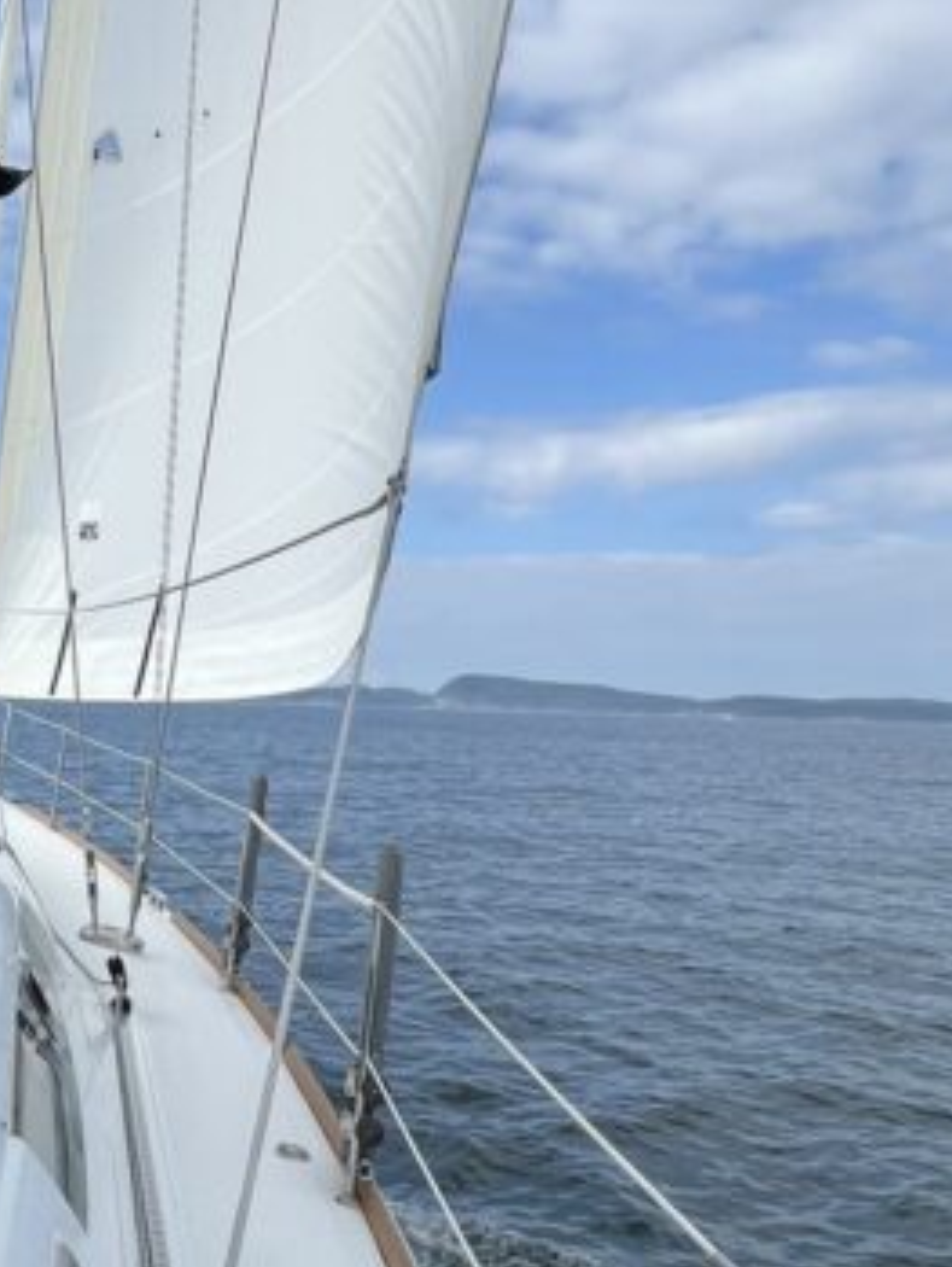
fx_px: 1392
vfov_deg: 48.8
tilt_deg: +7.6
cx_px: 181
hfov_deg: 36.4
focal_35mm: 38
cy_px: 543
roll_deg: +0.2
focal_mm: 1.57
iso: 32
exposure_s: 1/2538
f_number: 1.8
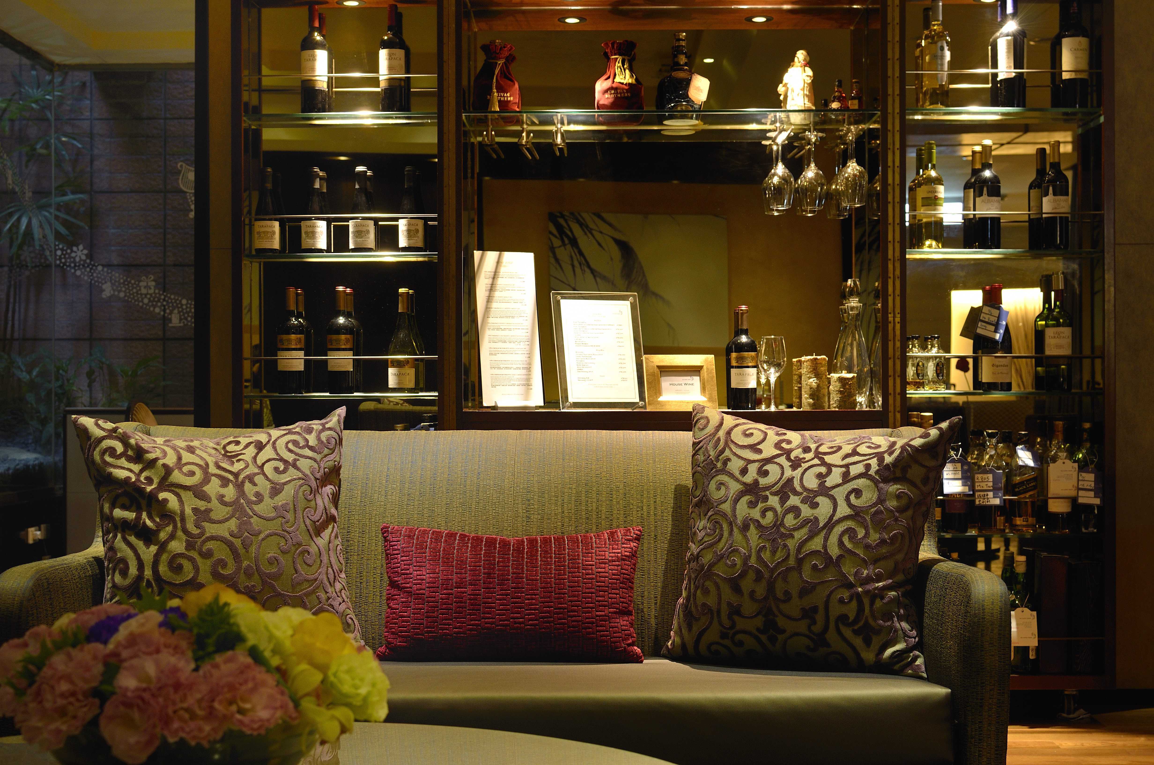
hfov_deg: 37.9
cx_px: 577
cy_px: 382
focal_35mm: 52
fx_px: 1679
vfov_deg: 25.6
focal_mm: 35
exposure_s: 1/1.3
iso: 100
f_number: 5
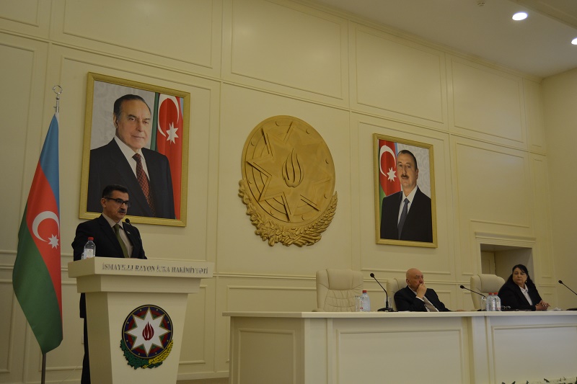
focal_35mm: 39
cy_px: 192
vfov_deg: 34.2
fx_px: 625
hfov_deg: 49.6
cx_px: 288
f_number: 4
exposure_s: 1/60
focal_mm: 26
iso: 500
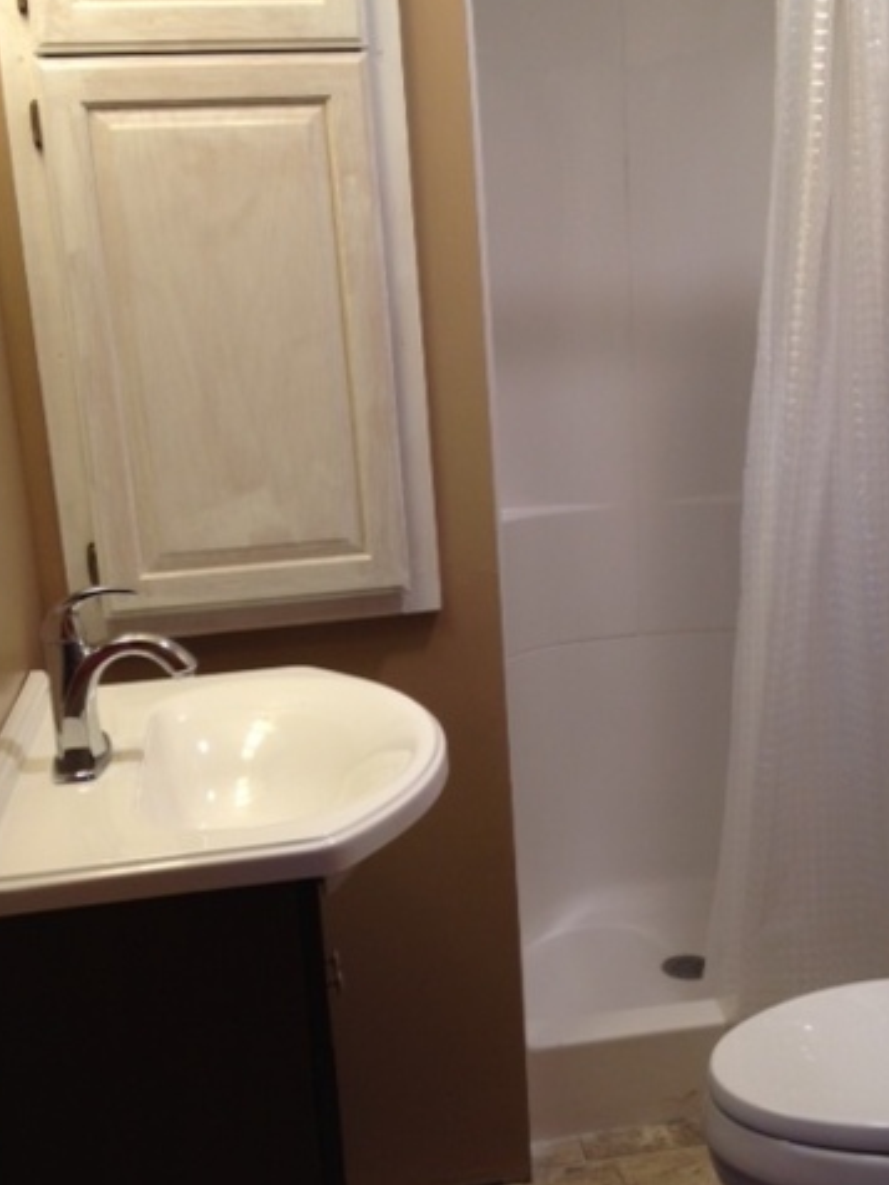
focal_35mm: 49
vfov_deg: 38.9
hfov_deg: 29.5
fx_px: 1678
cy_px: 624
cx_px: 585
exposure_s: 1/20
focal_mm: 4.28
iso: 64
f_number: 2.4
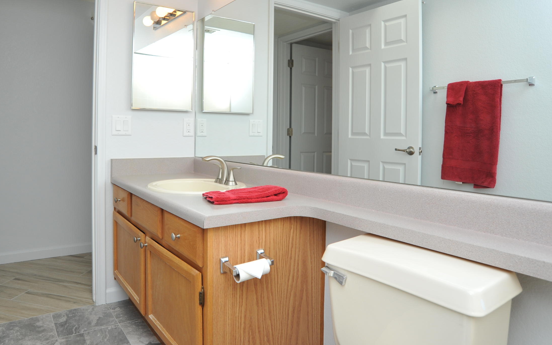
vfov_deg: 48.5
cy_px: 118
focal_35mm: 25
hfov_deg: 72.2
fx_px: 376
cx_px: 237
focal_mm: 18
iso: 500
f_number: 7.1
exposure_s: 1/125
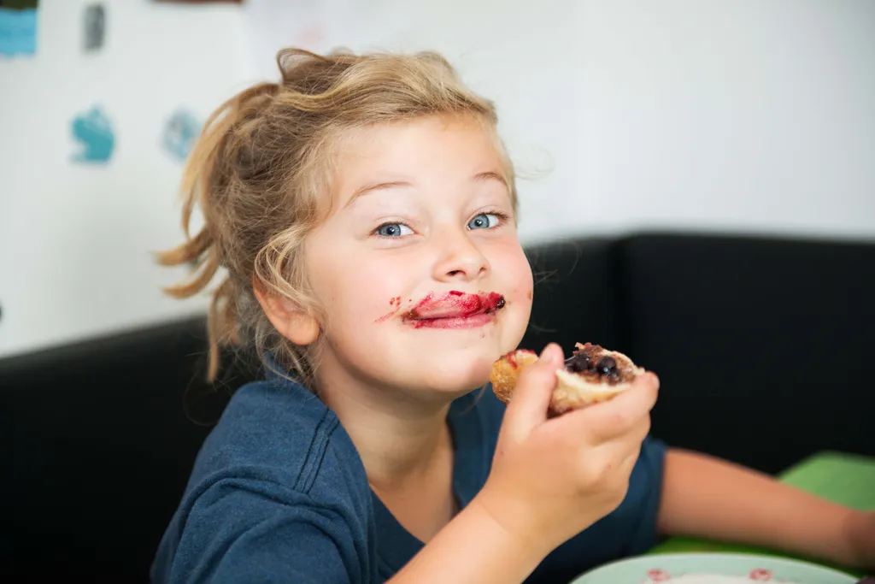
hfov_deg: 28.8
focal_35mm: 70
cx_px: 438
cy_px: 292
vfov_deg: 19.5
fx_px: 1702
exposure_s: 1/100
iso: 800
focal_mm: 70
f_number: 2.8
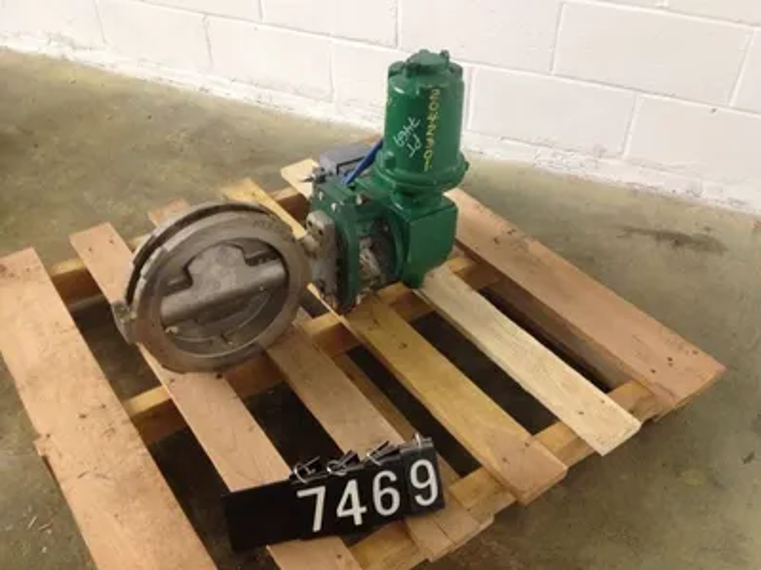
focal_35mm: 35
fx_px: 769
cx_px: 380
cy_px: 285
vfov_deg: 40.7
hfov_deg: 52.6
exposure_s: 1/20
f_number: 2.4
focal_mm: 4.28
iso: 250
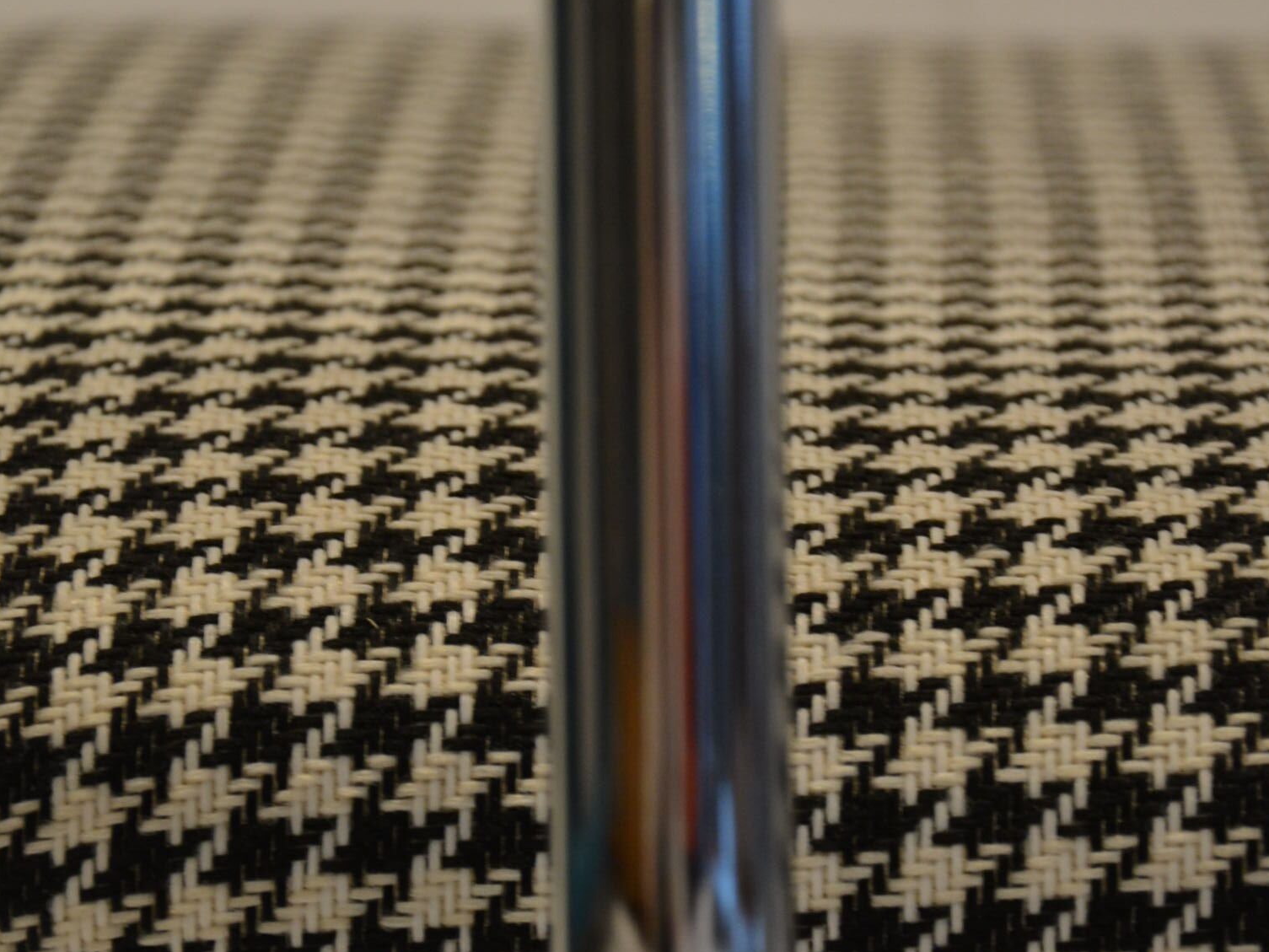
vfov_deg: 6.1
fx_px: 8944
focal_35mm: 244
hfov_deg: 8.1
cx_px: 828
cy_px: 619
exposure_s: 1/40
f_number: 5.6
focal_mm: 85
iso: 800
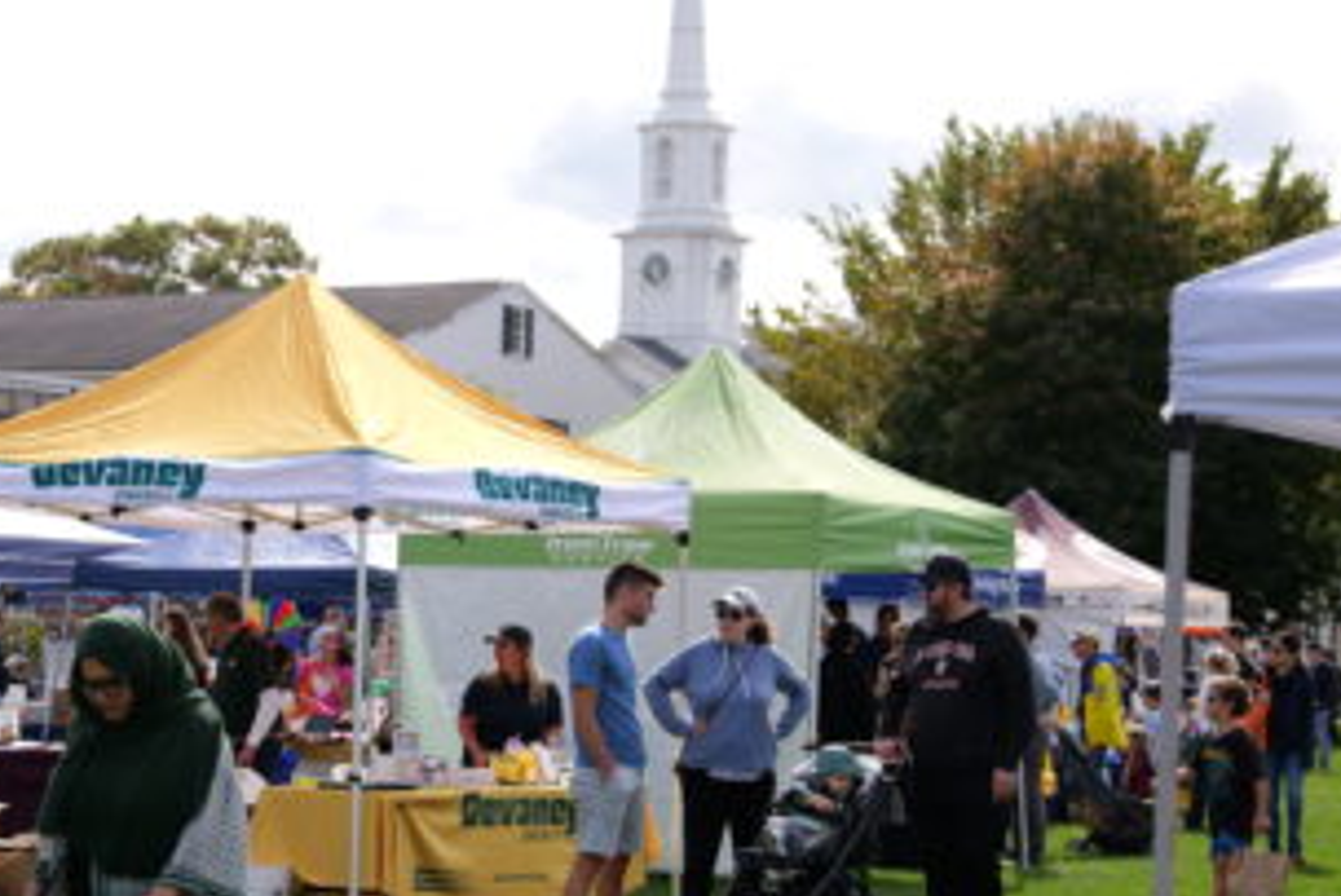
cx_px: 247
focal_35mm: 92
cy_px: 567
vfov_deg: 14.9
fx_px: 3428
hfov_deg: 21.8
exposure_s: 1/800
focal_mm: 50
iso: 100
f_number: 2.8
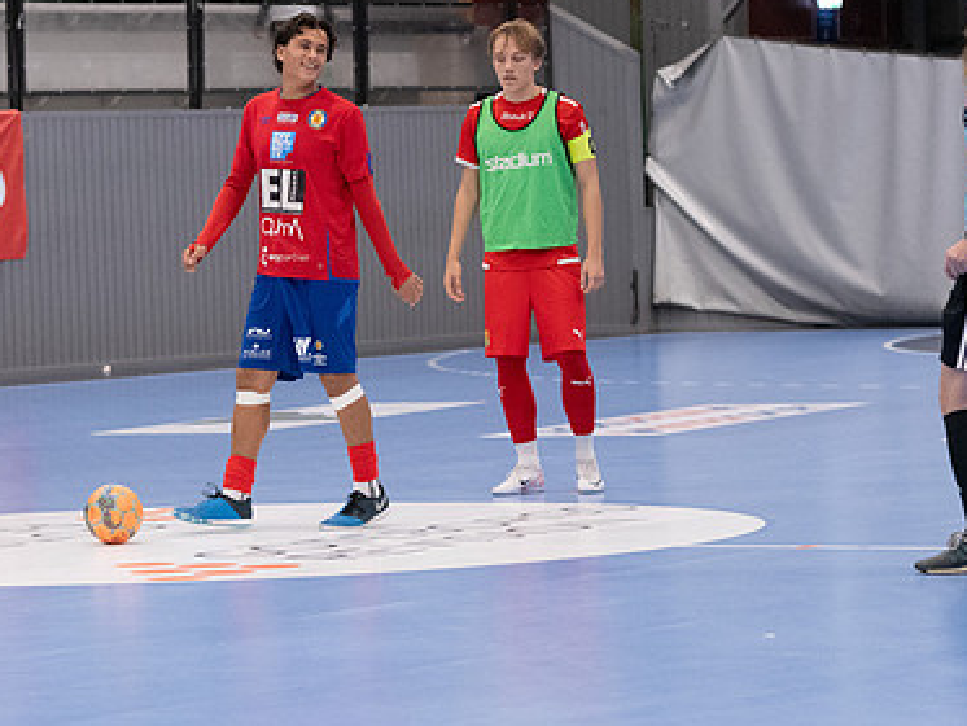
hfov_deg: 10.2
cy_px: 318
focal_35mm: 193
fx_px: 5393
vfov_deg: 7.7
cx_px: 303
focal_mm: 86
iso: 3600
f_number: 3.2
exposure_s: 1/640
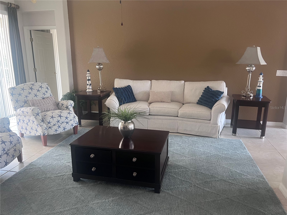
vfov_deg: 53.1
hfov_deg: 67.3
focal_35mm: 26
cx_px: 144
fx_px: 216
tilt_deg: -13.6
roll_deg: -0.3
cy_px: 108
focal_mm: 5.7
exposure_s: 1/60
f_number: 1.5
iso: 250
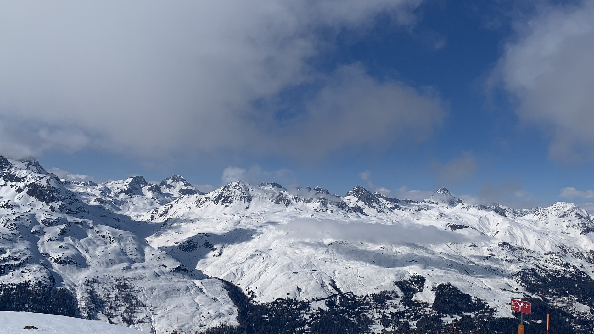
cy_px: 200
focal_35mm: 36
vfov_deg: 32.7
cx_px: 330
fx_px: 567
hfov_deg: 55.2
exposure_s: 1/8000
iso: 25
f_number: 1.8
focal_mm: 4.25
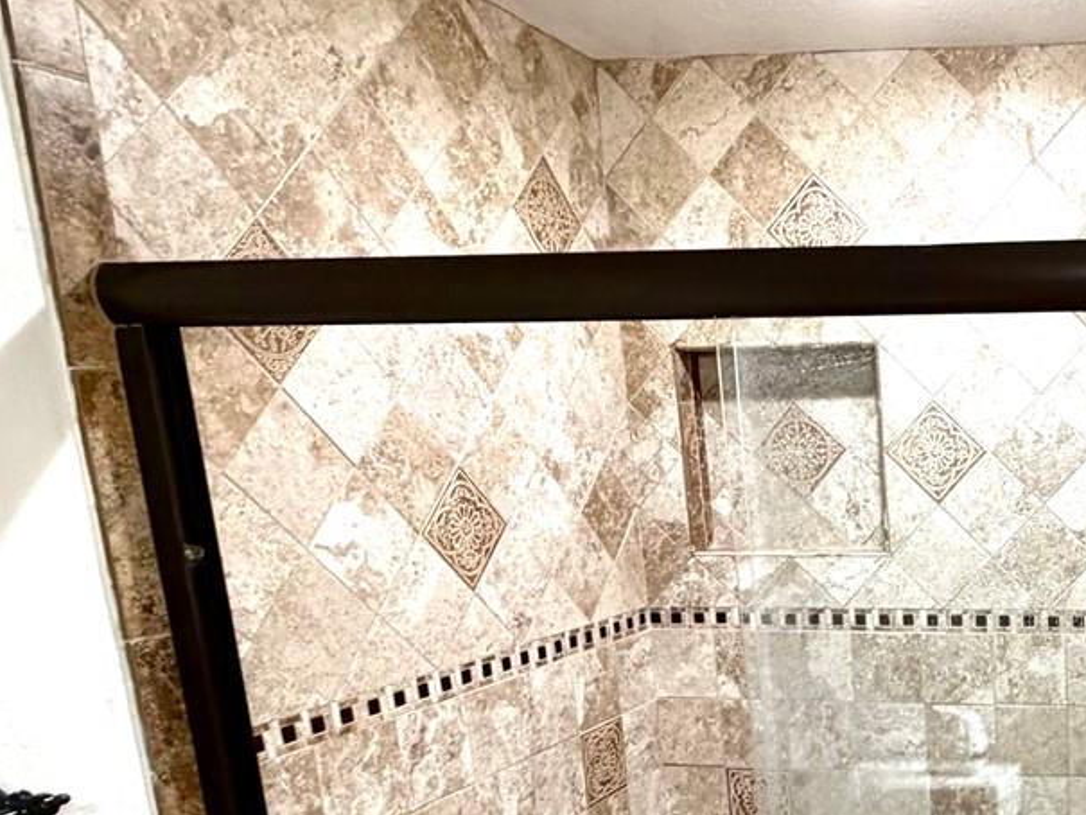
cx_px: 1118
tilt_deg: -11.9
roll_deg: +0.7
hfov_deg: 42.3
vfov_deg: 37.1
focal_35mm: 37
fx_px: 1161
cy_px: 671
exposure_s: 1/60
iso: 200
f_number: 2.2
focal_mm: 2.22
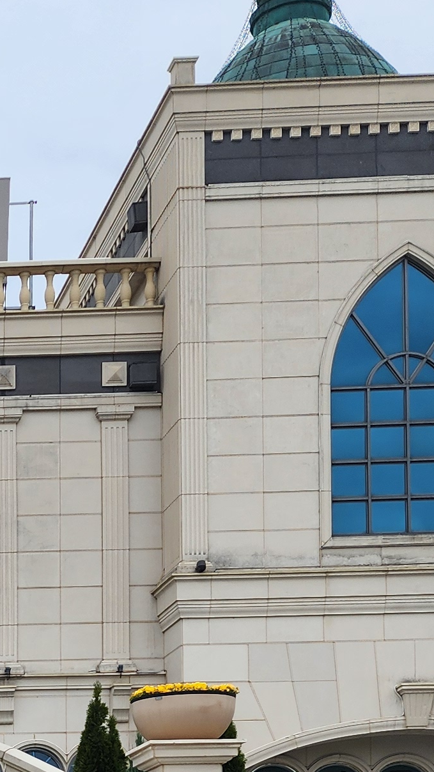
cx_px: -433
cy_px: 923
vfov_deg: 23.4
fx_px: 1699
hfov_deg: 12.7
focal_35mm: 83
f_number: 1.8
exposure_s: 1/1410
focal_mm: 6.4
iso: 12
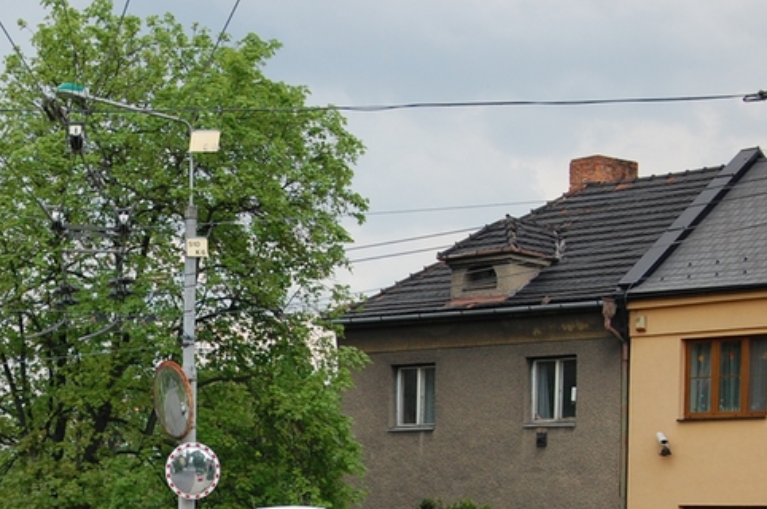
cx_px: 91
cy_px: 469
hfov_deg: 18.0
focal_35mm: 112
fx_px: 2383
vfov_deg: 12.1
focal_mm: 40
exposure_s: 1/1000
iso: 360
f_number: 4.8
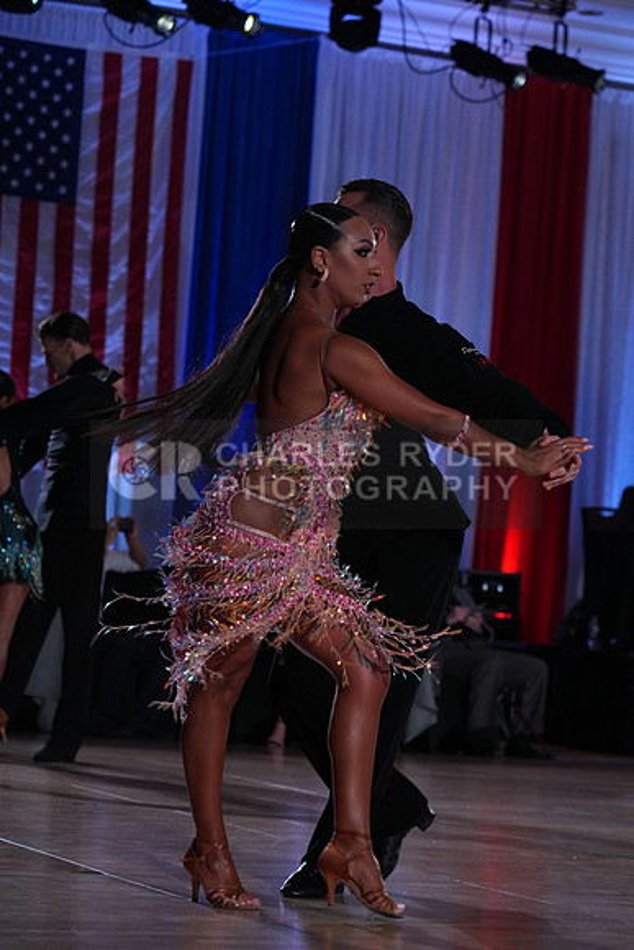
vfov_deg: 19.5
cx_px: 317
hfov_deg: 13.0
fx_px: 2772
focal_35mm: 105
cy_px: 475
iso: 2500
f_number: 5
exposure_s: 1/400
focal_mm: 105
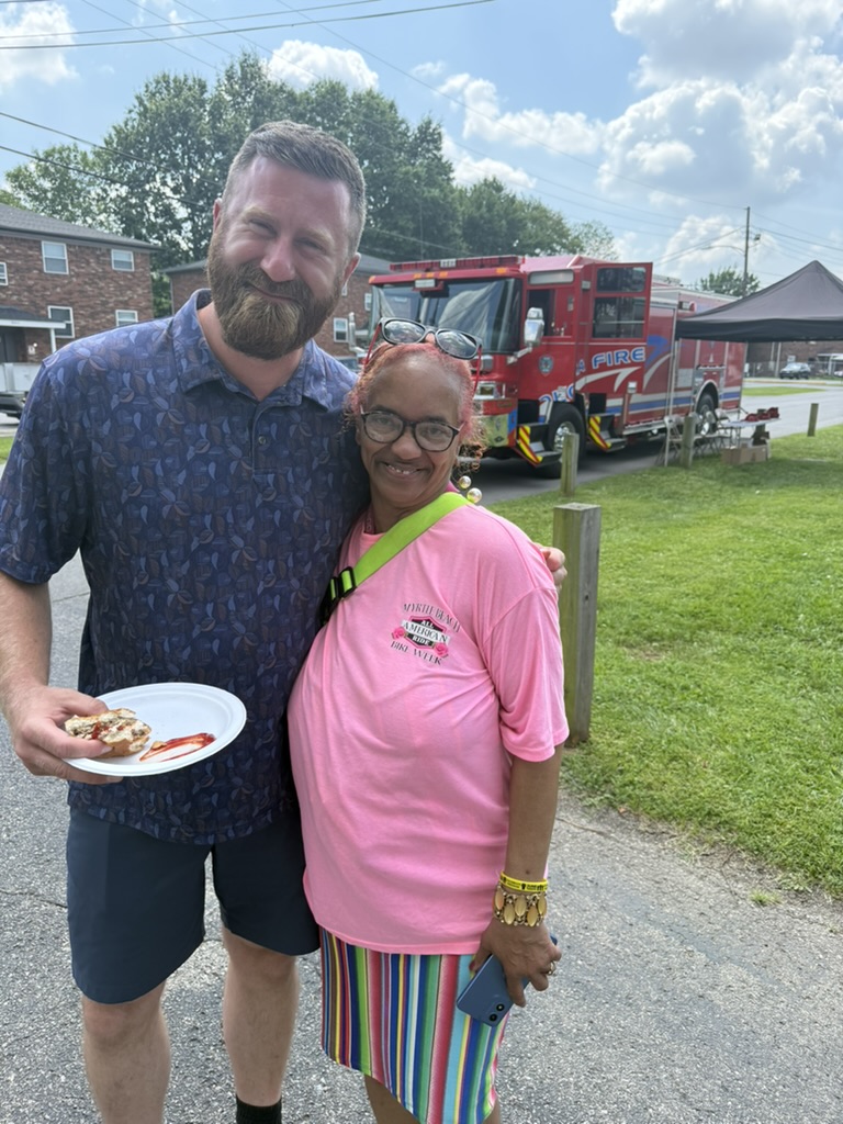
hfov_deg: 56.8
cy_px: 562
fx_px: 779
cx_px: 422
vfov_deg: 71.6
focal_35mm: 24
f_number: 1.78
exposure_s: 1/1812
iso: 100
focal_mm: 6.76
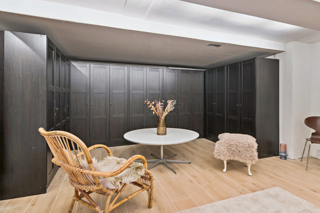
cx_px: 168
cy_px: 95
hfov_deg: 83.9
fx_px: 178
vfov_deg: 61.7
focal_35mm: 20
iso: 125
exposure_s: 1.3
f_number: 8
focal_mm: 16
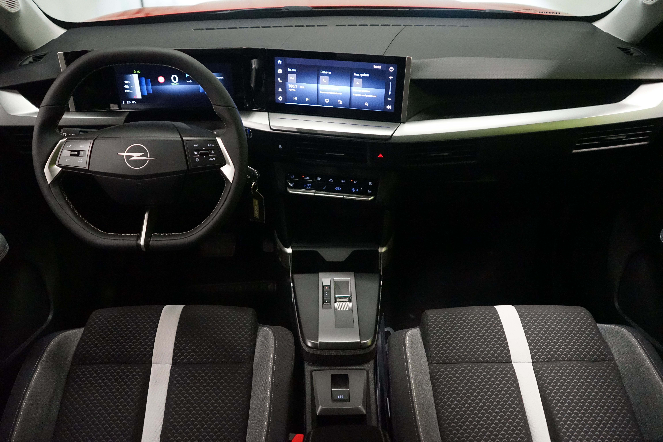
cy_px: 221
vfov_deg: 46.4
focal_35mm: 28
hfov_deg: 65.5
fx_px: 516
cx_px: 332
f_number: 3.5
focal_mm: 28
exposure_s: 1/125
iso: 6400
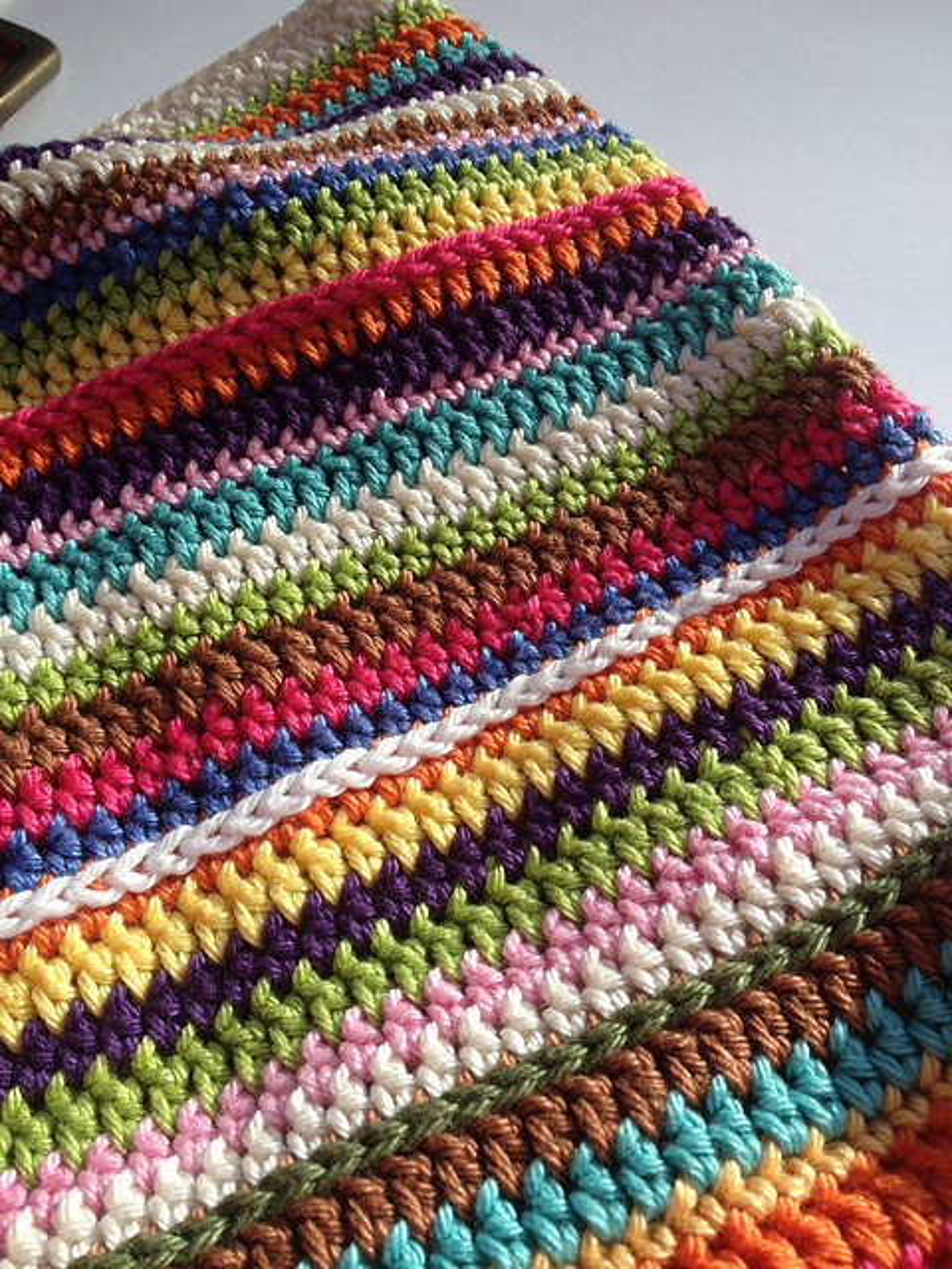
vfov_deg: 52.6
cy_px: 634
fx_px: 1283
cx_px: 476
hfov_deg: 40.7
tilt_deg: -55.7
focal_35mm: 35
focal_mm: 4.28
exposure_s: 1/1493
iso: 50
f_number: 2.4
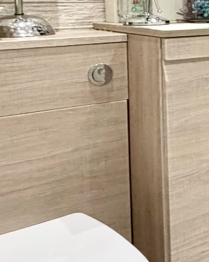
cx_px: 422
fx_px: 526
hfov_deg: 16.7
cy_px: 25
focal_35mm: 68
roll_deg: +0.7
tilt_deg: -4.0
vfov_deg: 26.9
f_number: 2.2
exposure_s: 1/100
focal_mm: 2.22
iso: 250
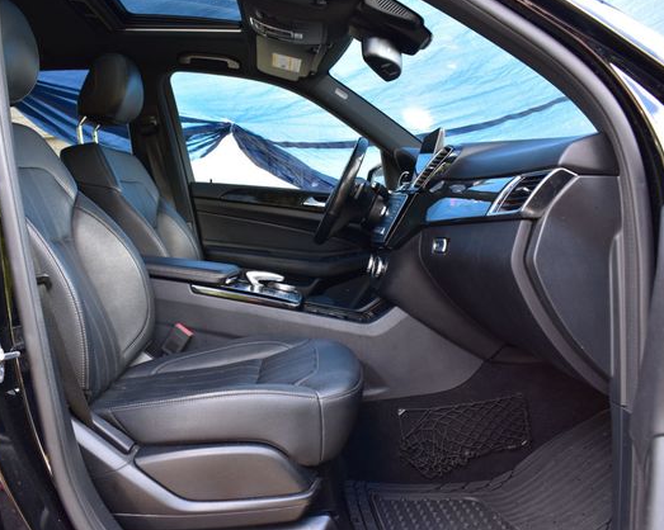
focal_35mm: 31
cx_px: 288
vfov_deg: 47.1
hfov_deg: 57.0
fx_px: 609
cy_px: 264
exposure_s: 1/40
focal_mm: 18
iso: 400
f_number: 7.1
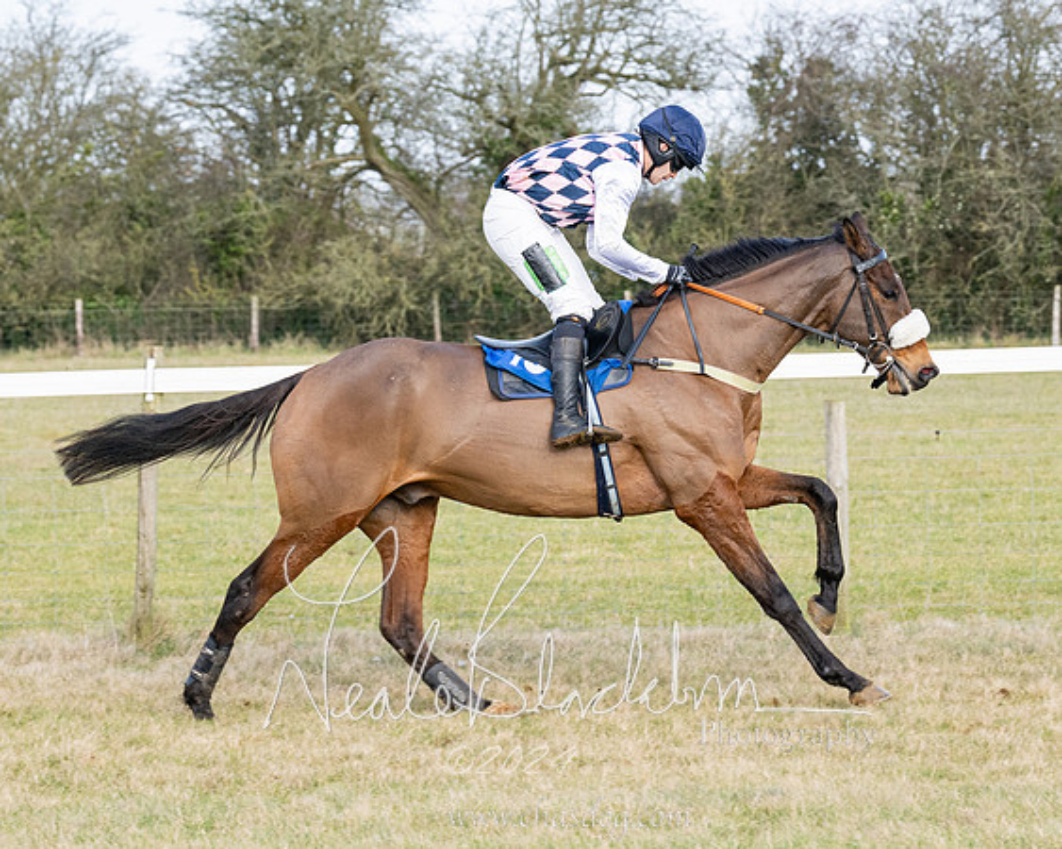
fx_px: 6177
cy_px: 473
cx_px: 520
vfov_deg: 7.9
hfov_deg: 9.8
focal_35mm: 197
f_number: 5
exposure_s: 1/800
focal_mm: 91
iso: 400
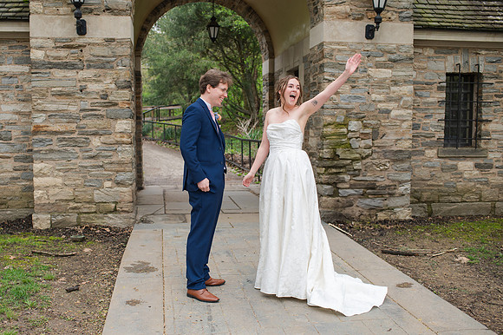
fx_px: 552
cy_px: 183
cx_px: 220
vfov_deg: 33.7
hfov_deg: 48.8
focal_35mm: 40
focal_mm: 35
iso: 180
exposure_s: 1/320
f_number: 3.2
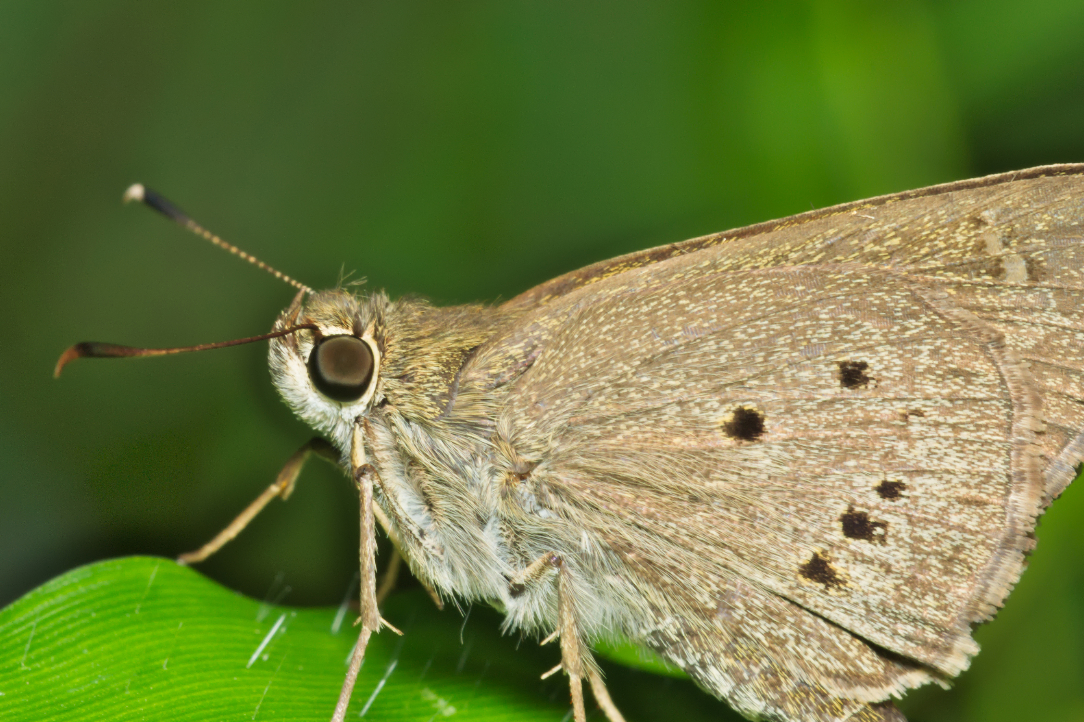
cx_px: 593
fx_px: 9843
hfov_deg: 6.3
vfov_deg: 4.2
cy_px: 396
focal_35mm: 327
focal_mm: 150
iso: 100
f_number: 16
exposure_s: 1/160
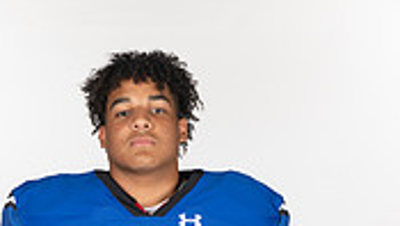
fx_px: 1657
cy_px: 507
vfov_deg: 7.4
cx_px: 133
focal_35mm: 156
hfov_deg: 13.7
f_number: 7.1
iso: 250
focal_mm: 58
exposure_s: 1/400
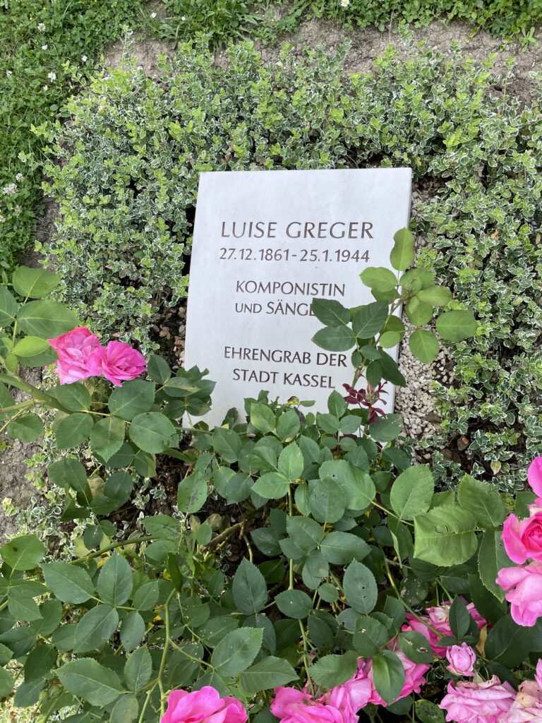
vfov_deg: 67.3
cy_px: 362
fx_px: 543
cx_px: 271
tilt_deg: -65.3
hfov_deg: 53.1
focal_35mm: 26
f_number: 1.6
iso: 32
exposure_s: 1/121
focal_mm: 4.2
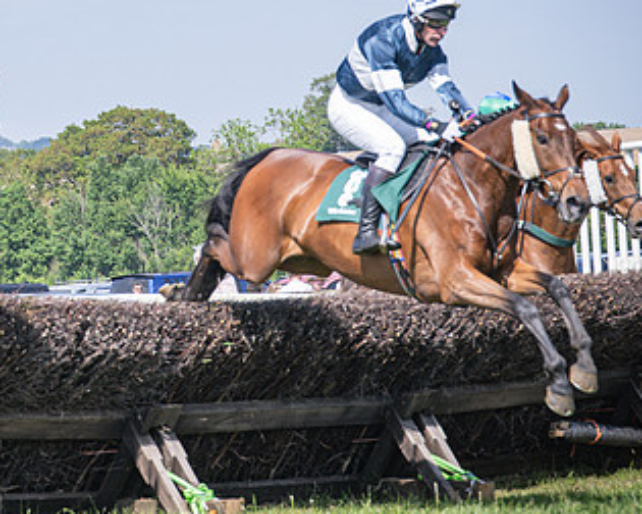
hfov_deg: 8.9
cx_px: 270
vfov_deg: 7.2
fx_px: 4104
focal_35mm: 216
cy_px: 157
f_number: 4
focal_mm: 70
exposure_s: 1/1600
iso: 200
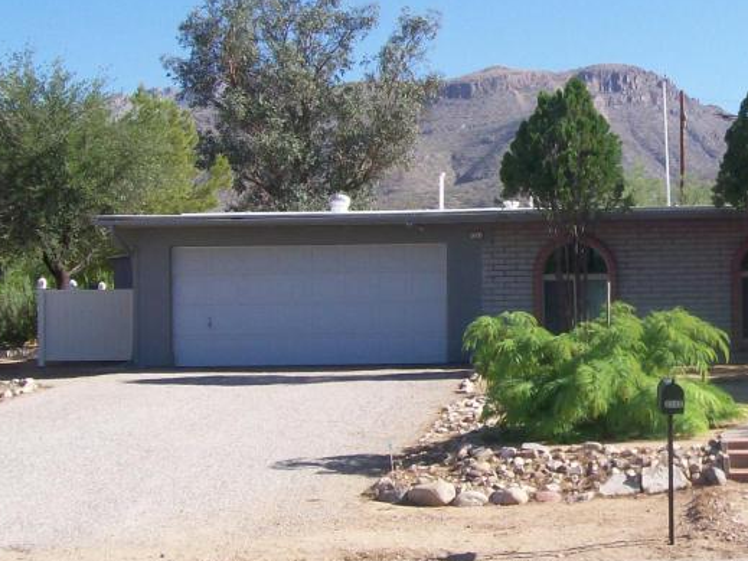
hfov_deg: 26.4
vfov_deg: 20.7
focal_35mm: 71
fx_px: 1534
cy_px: 225
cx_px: 692
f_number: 4.8
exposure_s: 1/409
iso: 80
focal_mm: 6
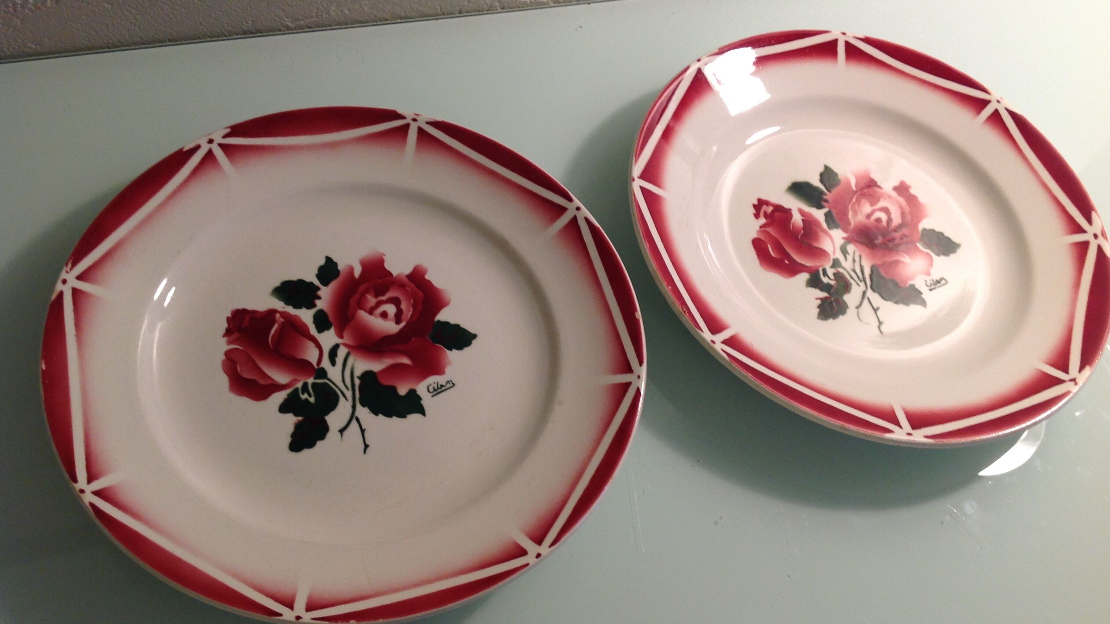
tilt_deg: -56.5
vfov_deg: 30.4
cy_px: 282
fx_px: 1148
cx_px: 562
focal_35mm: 39
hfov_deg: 51.6
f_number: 2.4
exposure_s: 1/17
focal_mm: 4.28
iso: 64
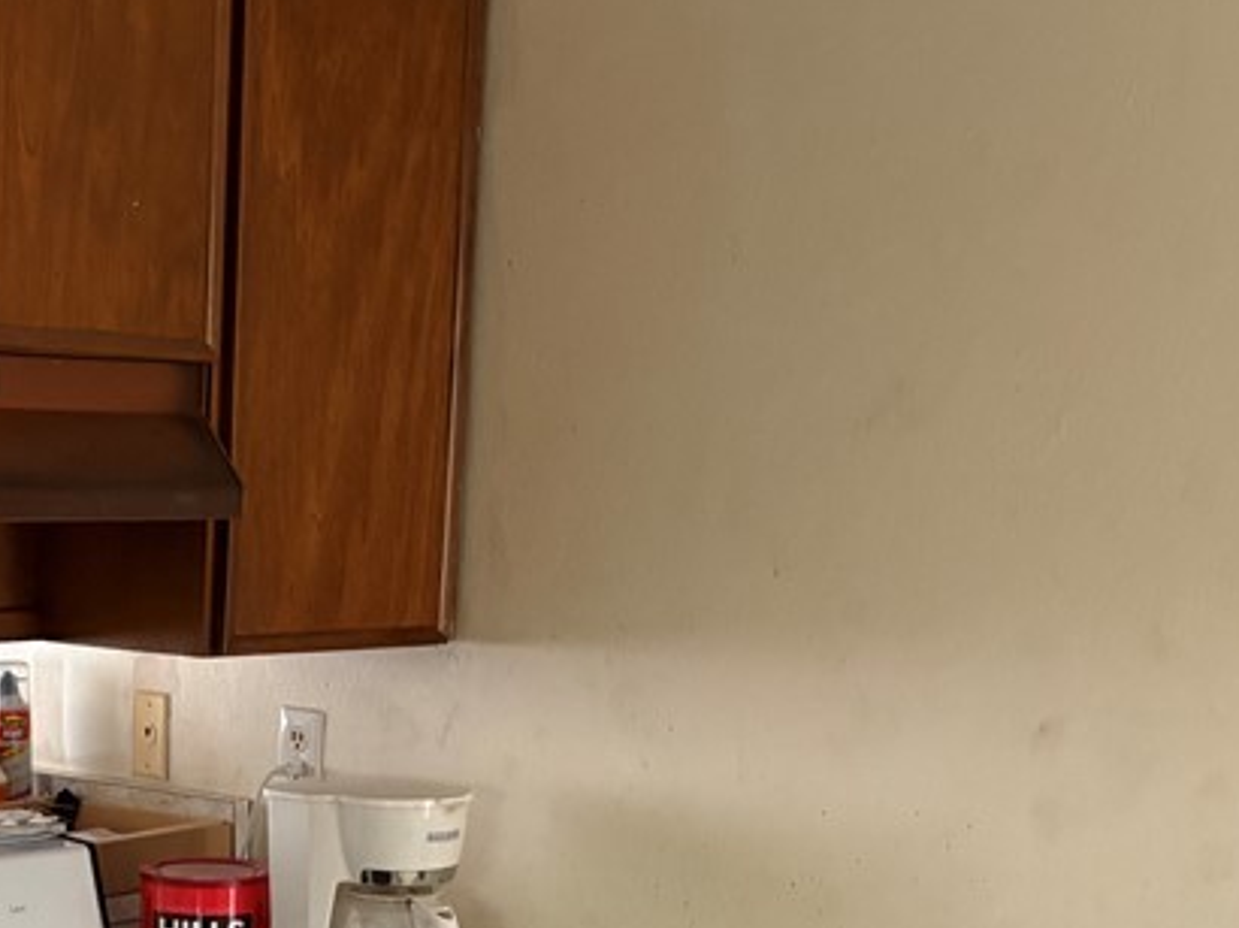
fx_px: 2325
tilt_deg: -10.7
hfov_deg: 28.2
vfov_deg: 21.8
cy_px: 901
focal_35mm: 65
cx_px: 24
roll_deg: -0.8
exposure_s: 1/60
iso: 500
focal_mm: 5.96
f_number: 1.6
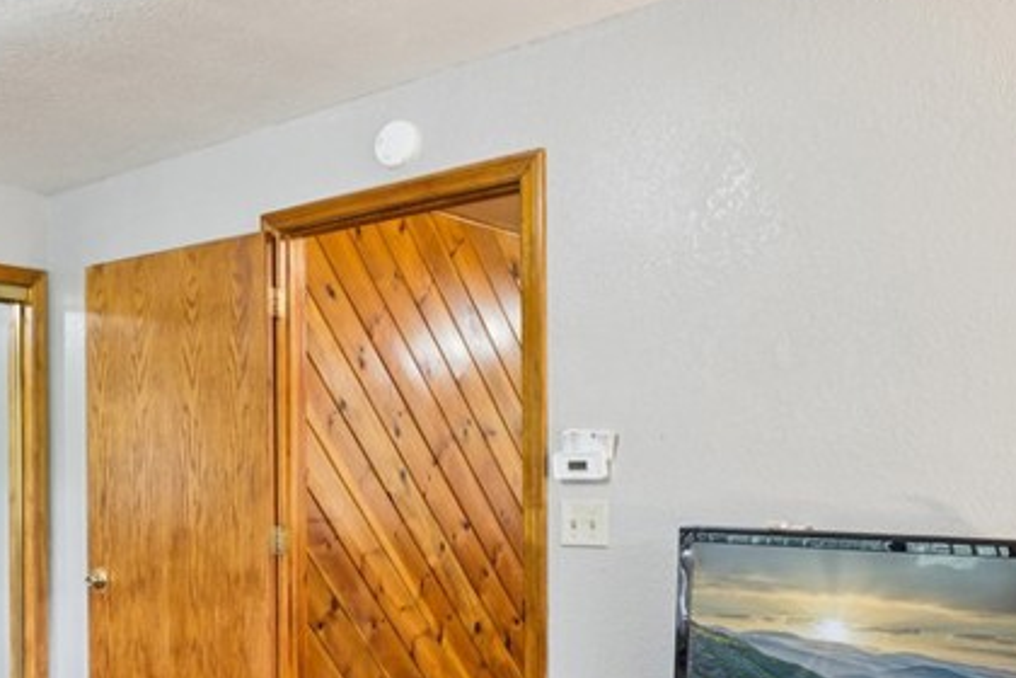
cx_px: 5
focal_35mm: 40
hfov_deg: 42.3
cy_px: 479
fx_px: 1121
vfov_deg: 33.2
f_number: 13
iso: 100
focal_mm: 16.3
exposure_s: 3.2
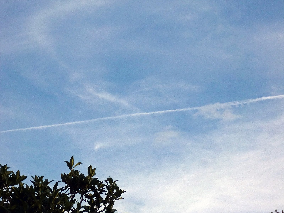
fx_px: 861
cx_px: 142
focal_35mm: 105
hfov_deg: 18.7
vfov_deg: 14.1
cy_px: 106
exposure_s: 1/160
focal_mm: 18.9
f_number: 14.1
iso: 200
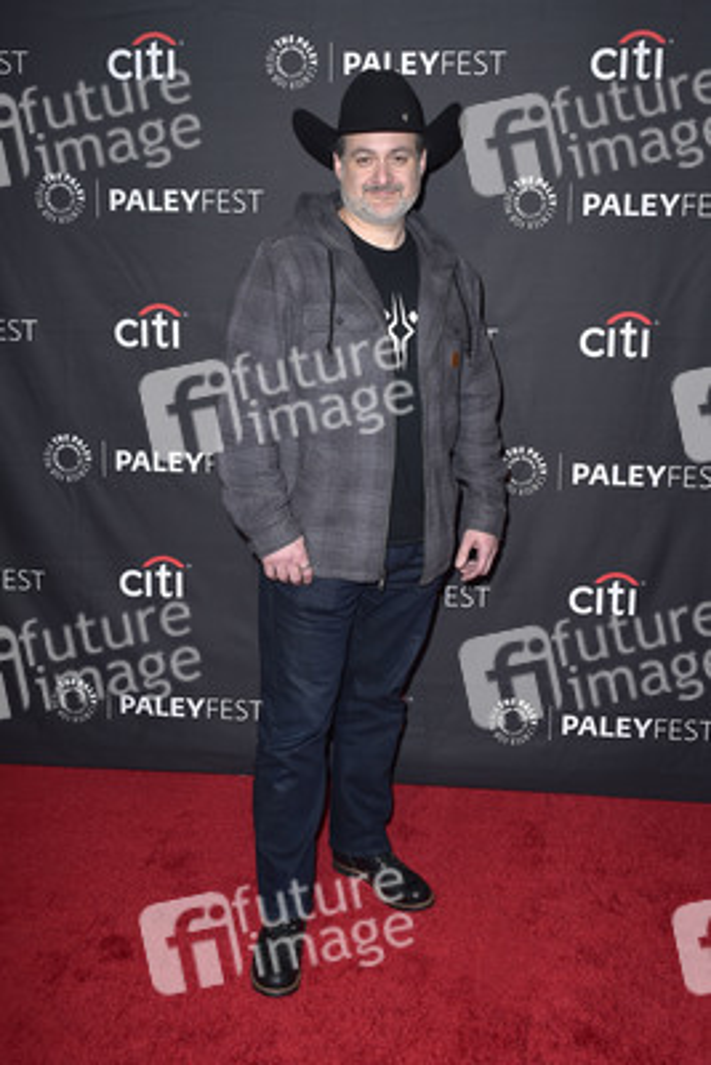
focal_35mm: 35
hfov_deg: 37.9
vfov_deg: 54.4
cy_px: 532
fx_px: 1036
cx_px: 356
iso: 250
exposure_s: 1/250
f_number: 6.3
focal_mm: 35
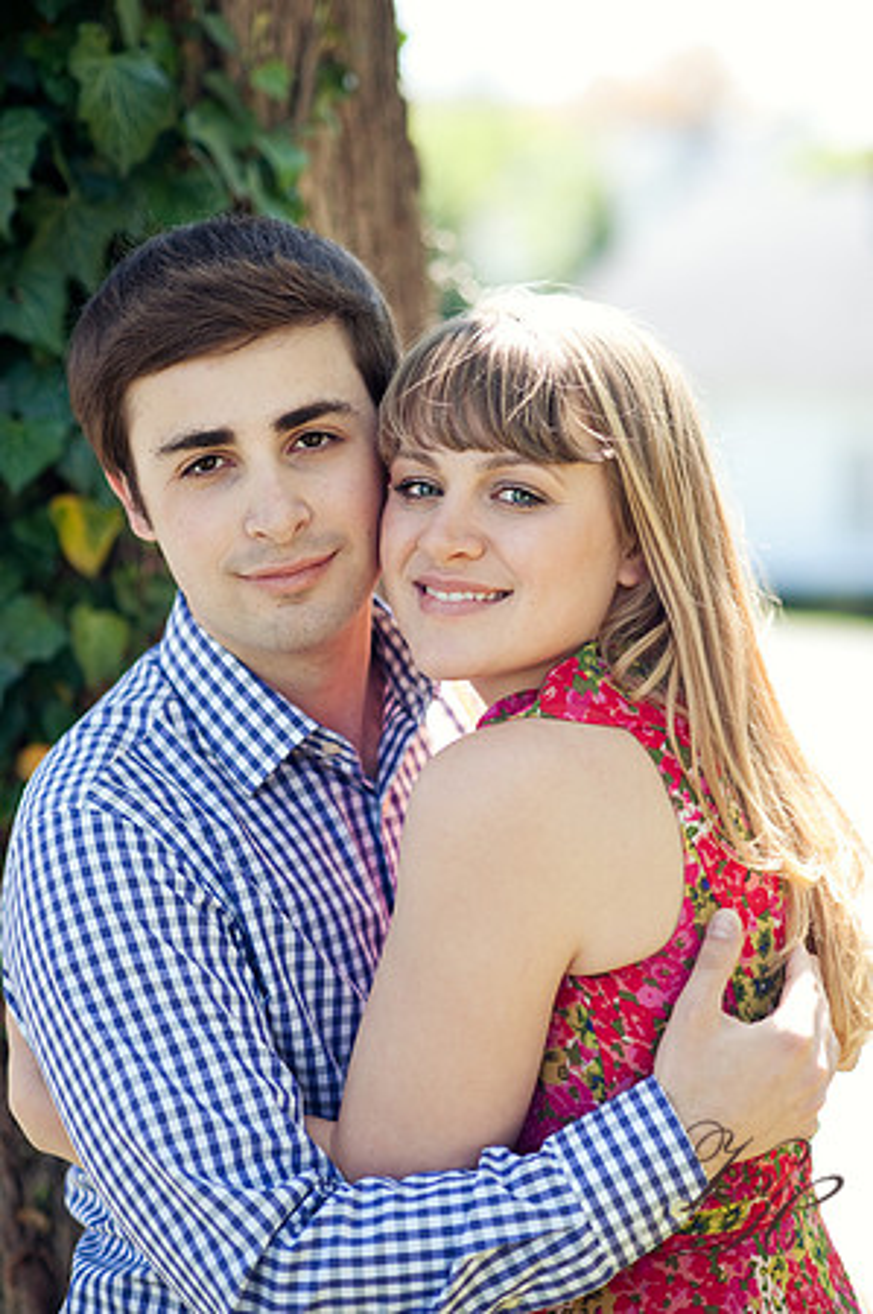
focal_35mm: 85
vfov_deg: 23.9
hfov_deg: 16.0
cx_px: 436
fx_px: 3099
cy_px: 657
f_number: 2.5
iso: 200
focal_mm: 85
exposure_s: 1/800
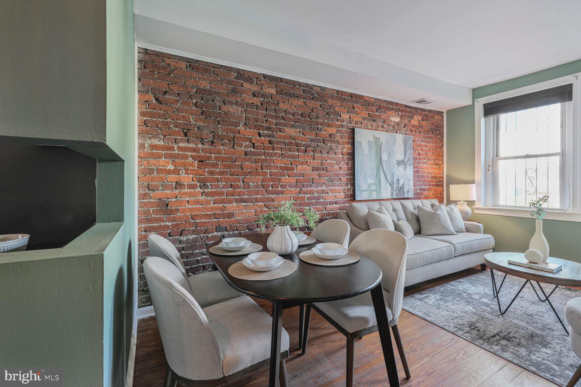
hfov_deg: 96.7
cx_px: 290
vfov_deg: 73.7
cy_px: 194
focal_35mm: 16
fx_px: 258
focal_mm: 16
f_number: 8
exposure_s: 1/2
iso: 200
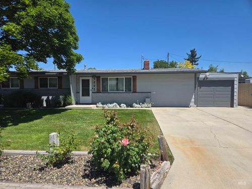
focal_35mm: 23
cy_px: 94
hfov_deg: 73.9
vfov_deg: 58.9
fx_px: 167
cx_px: 126
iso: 25
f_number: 1.8
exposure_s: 1/1925
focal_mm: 5.4
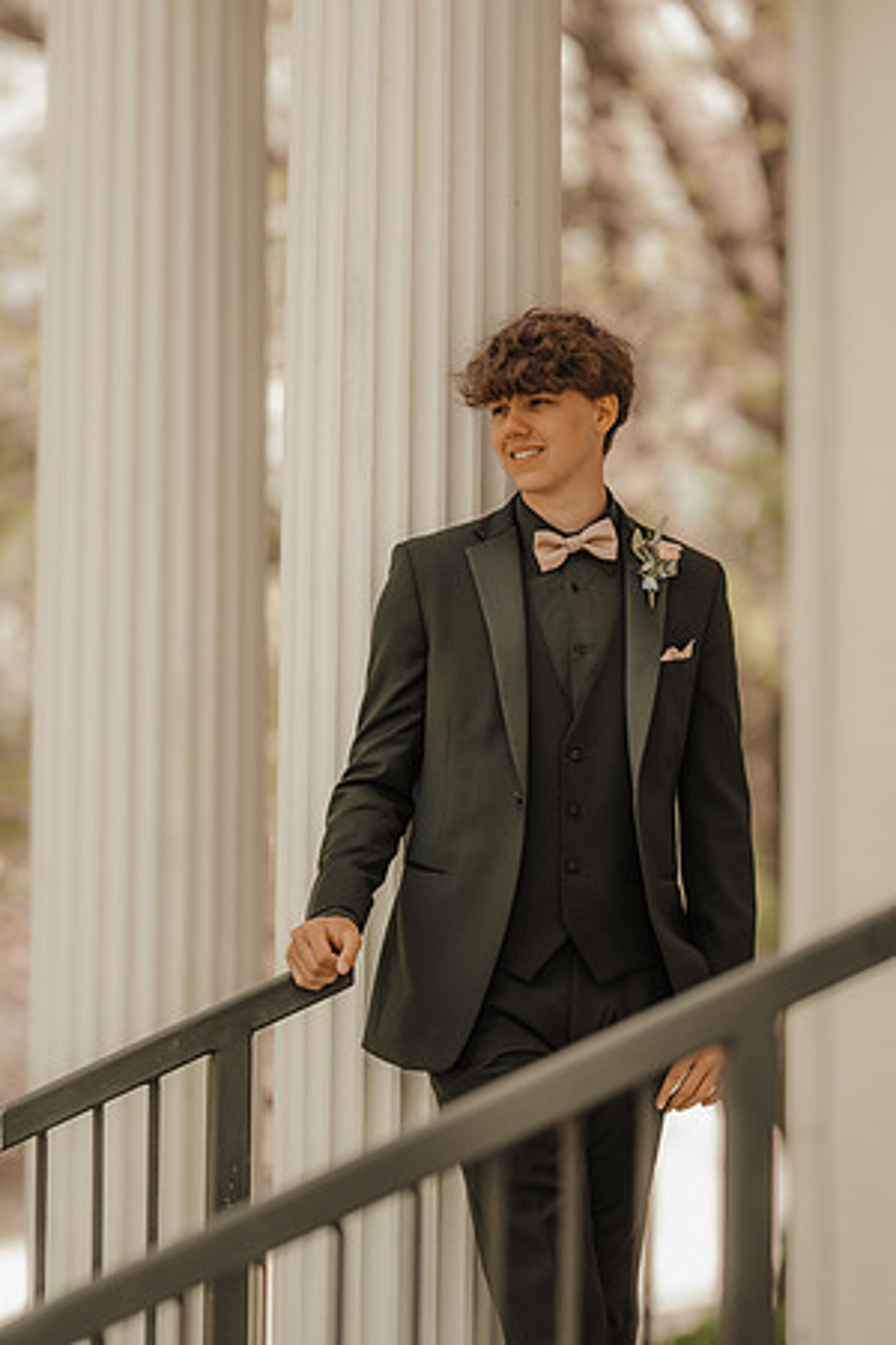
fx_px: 5861
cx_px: 448
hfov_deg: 8.7
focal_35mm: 157
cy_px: 672
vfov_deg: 13.1
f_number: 1.4
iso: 64
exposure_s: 1/800
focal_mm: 105
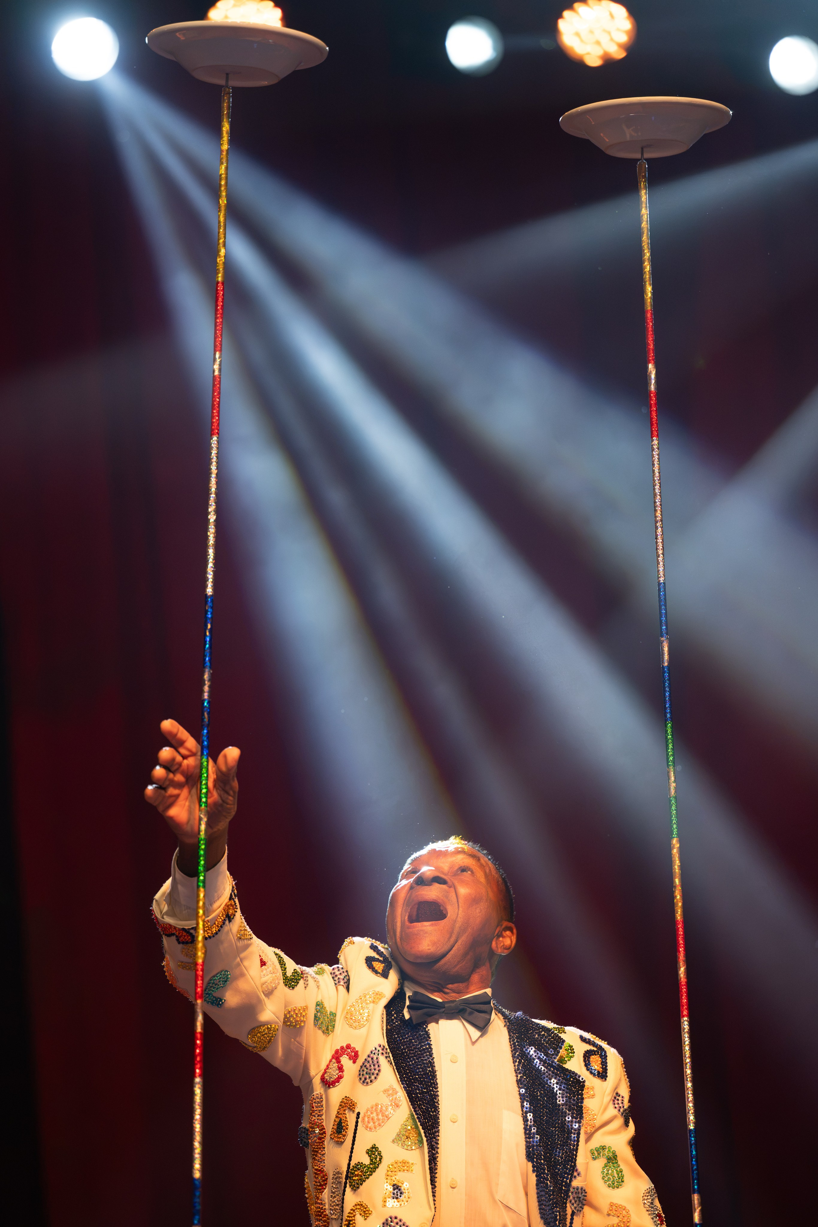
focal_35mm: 130
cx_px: 409
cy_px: 614
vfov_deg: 15.8
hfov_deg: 10.5
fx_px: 4430
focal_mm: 130
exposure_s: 1/800
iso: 5000
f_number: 2.8
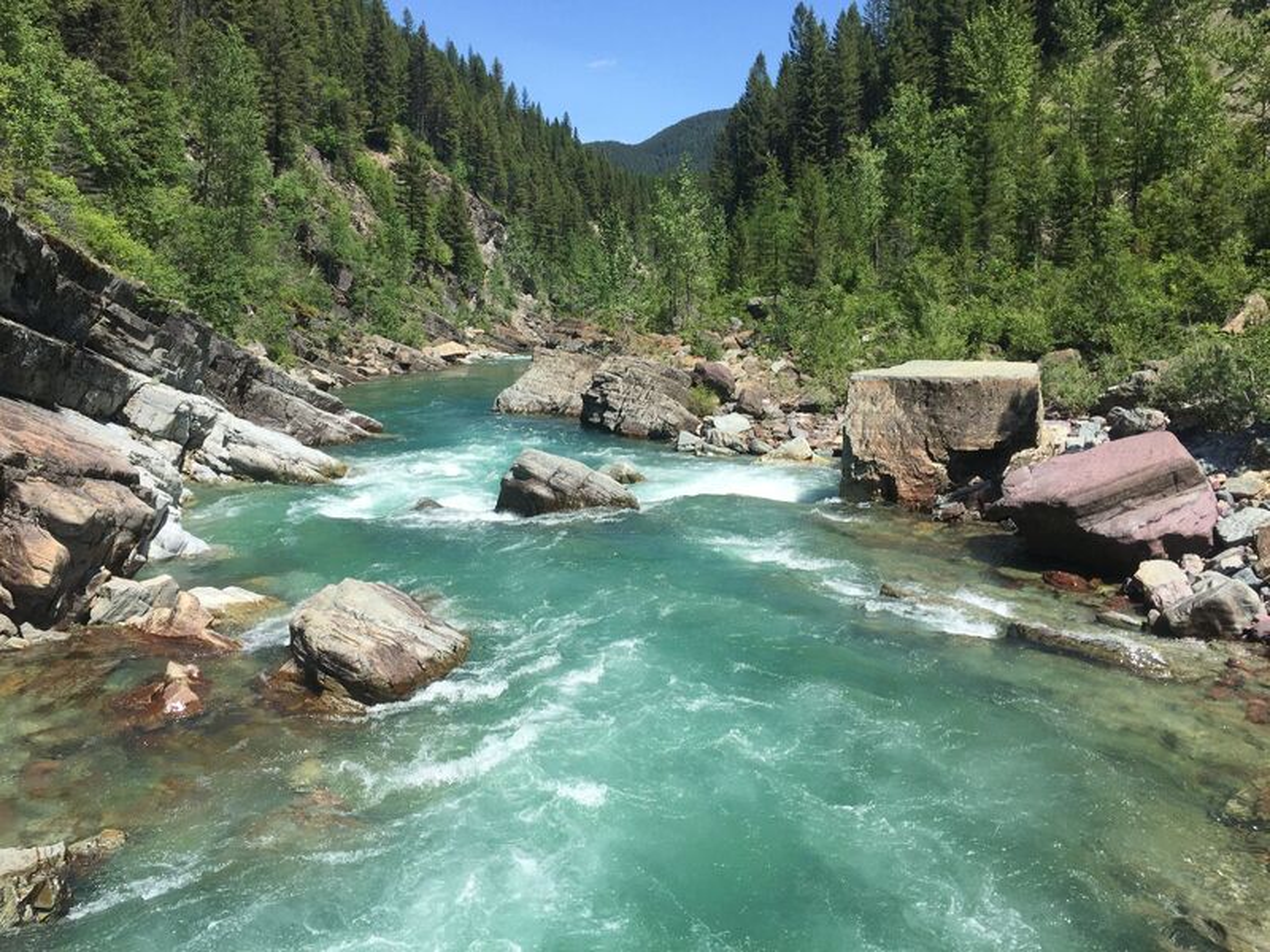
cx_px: 635
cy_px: 476
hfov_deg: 61.7
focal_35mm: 29
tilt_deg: -8.8
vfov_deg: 48.2
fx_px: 1064
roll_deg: -0.8
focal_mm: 4.15
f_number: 2.2
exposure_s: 1/1647
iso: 32
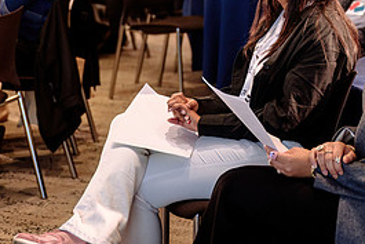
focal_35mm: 130
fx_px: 1319
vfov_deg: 10.5
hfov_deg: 15.7
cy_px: 53
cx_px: 218
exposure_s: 1/160
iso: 640
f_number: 2.8
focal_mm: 48
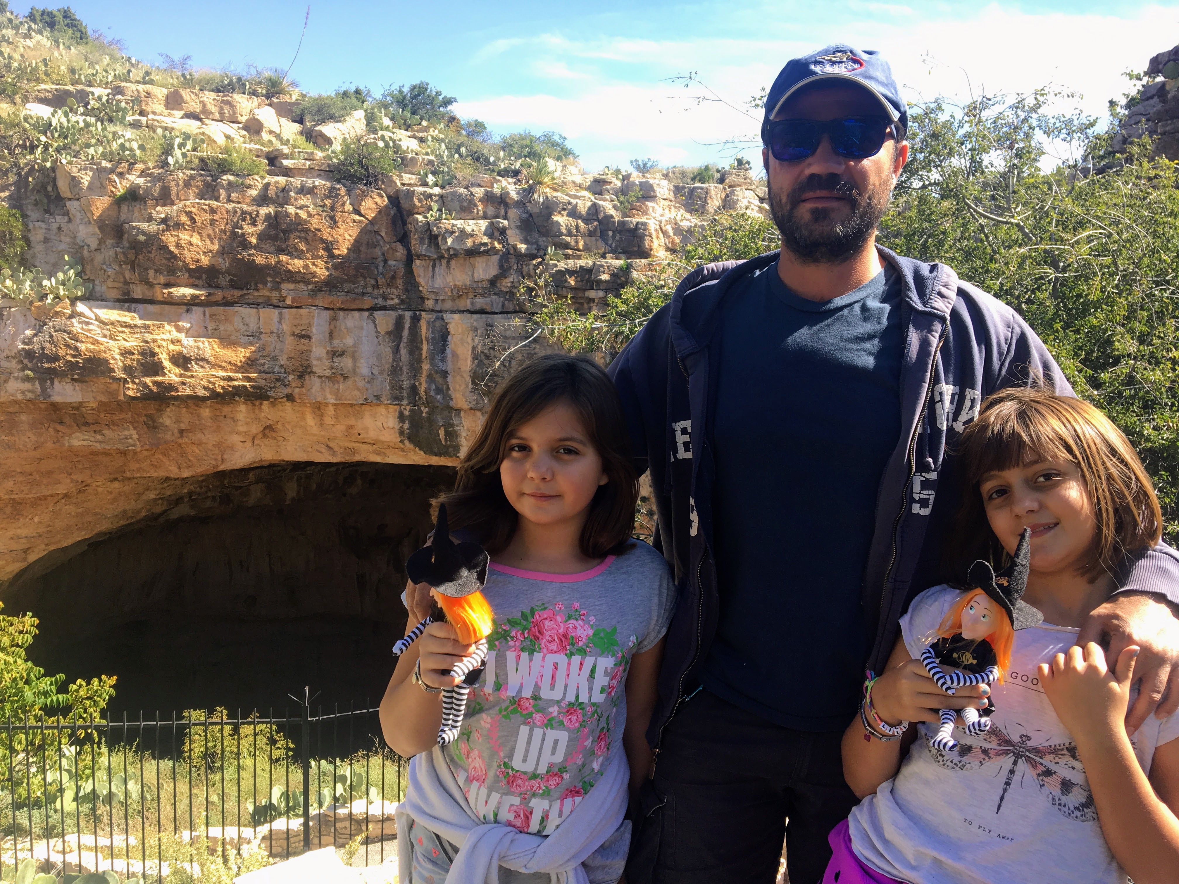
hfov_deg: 61.7
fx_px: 988
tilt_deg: -6.6
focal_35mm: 29
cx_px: 590
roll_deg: -2.1
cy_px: 442
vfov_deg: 48.2
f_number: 2.2
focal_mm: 4.15
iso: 25
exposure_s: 1/403
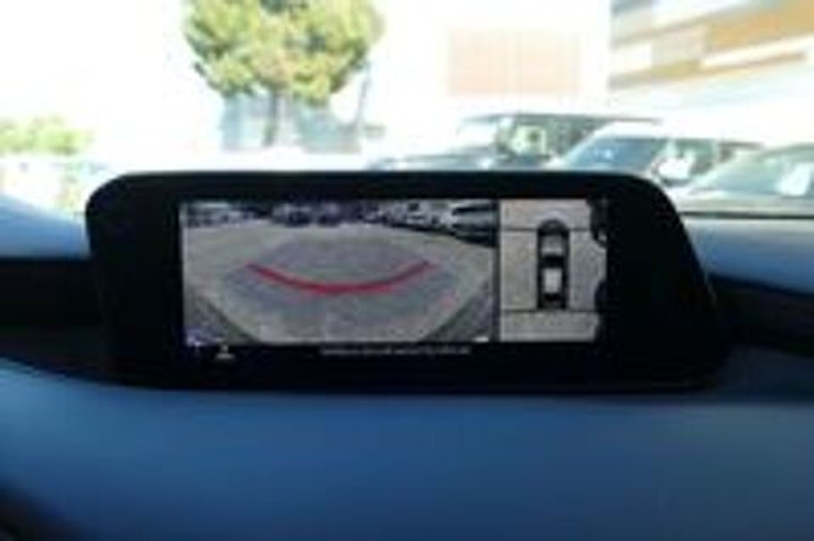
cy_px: 270
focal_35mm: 30
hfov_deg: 62.0
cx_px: 407
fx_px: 678
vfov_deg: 43.5
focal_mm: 10.85
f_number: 3
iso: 125
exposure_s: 1/160
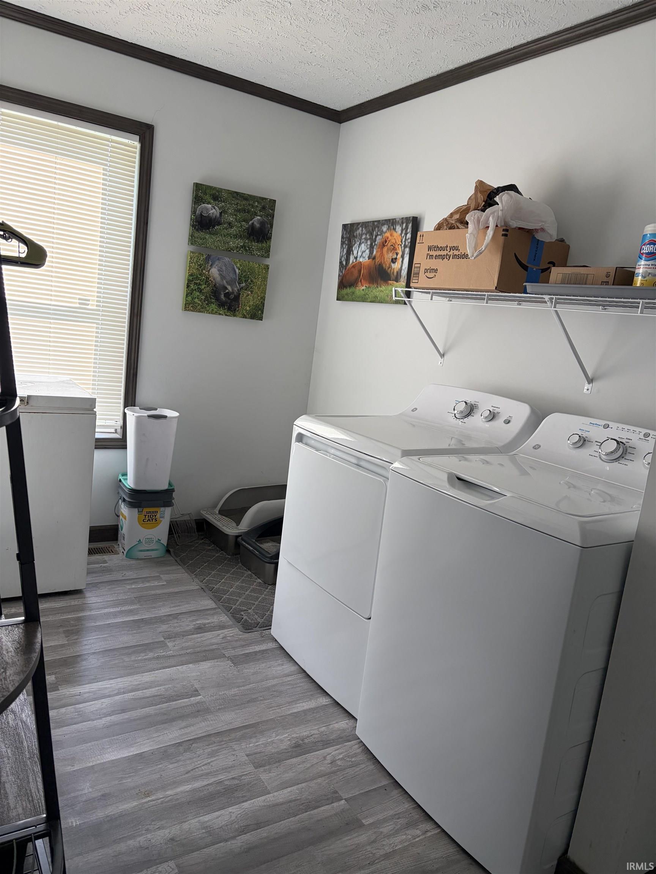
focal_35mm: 26
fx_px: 657
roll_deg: -6.9
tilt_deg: -10.2
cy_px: 437
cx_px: 328
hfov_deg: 53.1
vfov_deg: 67.3
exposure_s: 1/236
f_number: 1.6
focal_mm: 5.96
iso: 125
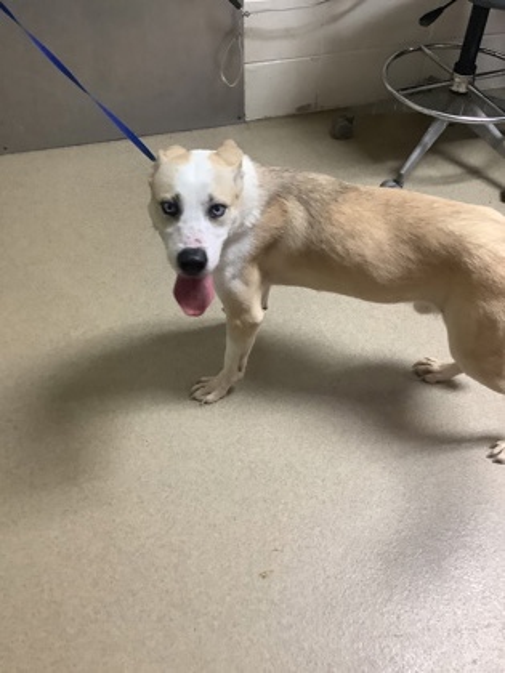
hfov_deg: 45.4
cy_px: 336
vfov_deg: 58.4
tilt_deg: -47.7
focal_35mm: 31
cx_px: 252
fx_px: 603
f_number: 2.4
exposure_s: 1/60
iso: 320
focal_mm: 3.3
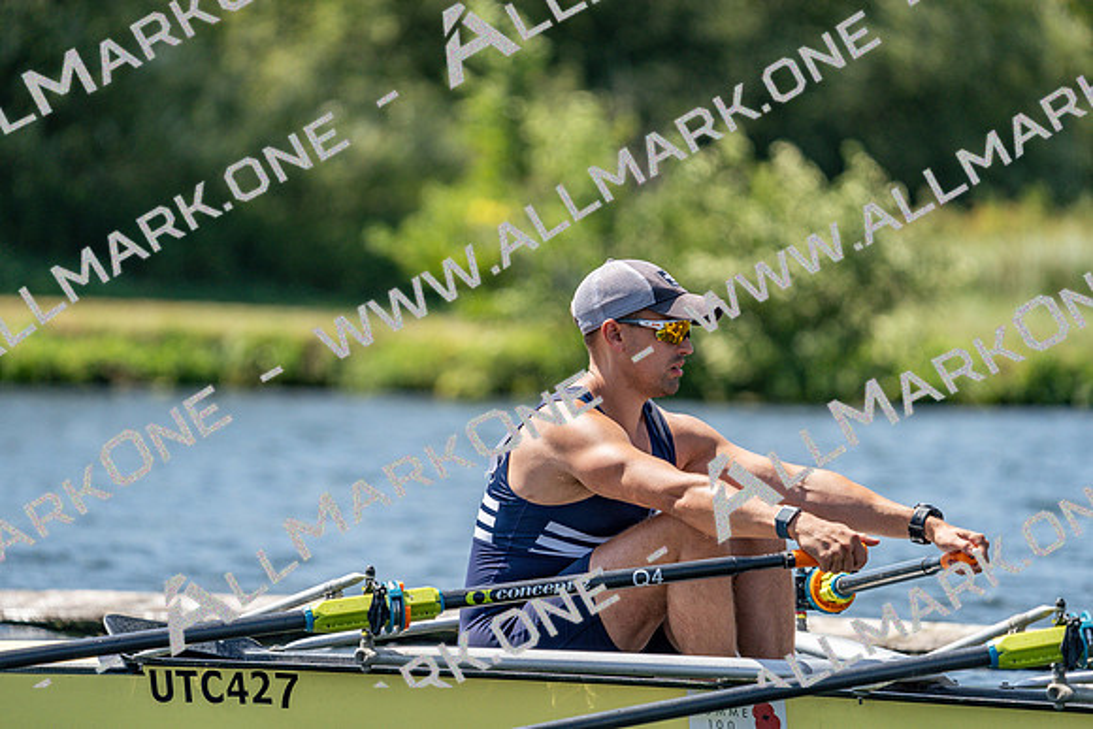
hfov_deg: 5.3
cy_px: 364
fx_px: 11873
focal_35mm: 391
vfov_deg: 3.5
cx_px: 546
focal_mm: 391
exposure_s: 1/2000
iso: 400
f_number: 6.3
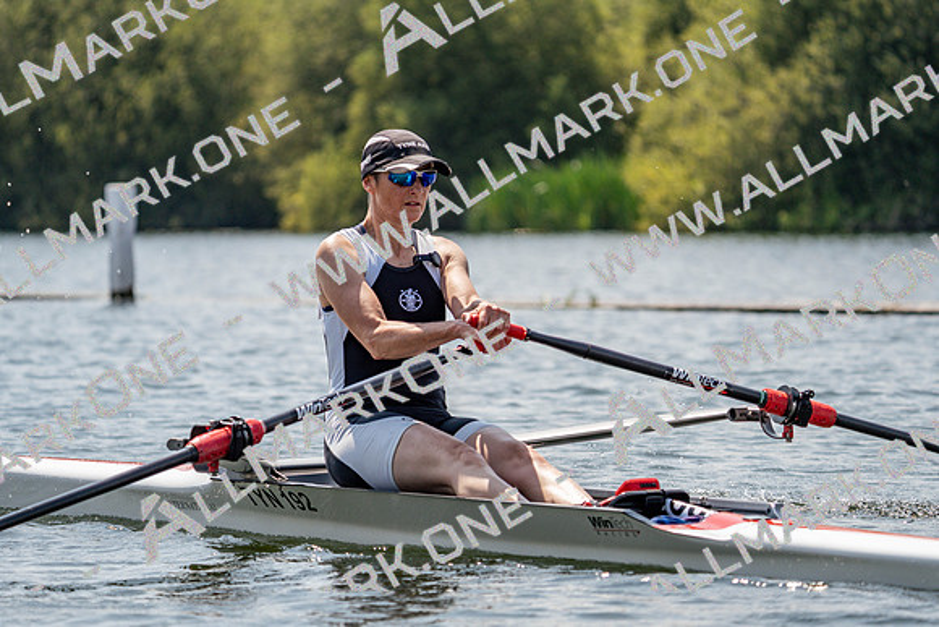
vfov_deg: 6.6
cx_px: 470
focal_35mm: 207
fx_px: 5400
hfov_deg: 9.9
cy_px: 314
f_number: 5.6
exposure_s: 1/1600
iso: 160
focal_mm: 207
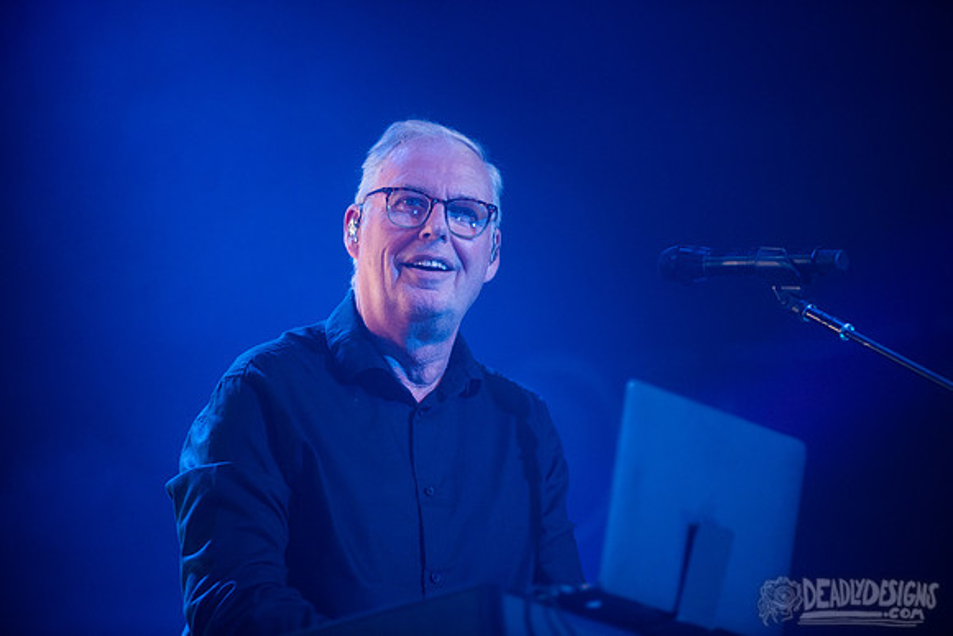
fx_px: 4501
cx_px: 476
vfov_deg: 8.1
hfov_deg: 12.1
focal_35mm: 170
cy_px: 318
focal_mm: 170
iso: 2500
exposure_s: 1/200
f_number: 3.2
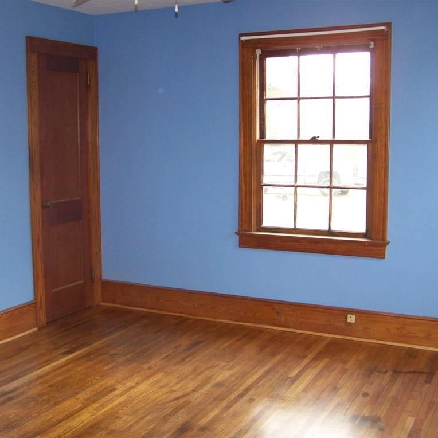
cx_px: 197
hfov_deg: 37.5
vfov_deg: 37.6
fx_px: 644
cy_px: 218
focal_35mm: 45
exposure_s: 1/60
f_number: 2.8
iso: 160
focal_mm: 6.3
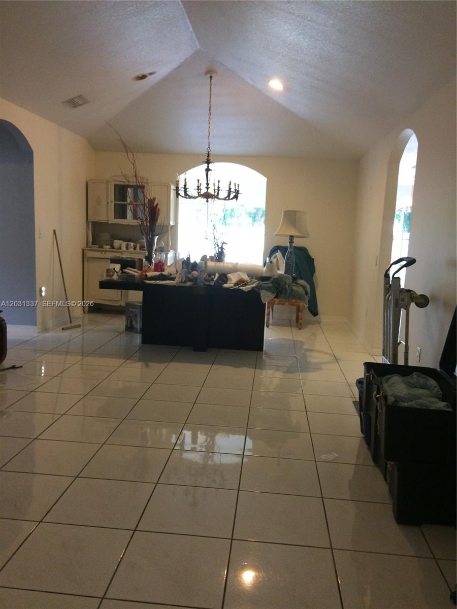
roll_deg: -1.7
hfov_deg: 48.2
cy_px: 304
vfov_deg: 61.7
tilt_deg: -9.4
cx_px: 228
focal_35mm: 29
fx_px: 510
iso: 200
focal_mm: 4.15
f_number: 2.2
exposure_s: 1/30
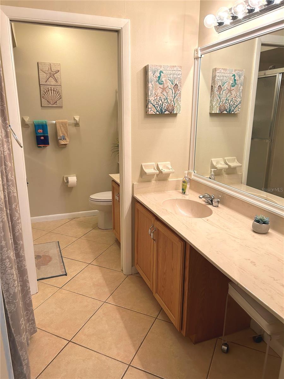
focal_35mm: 26
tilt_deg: -15.4
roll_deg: -1.5
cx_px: 142
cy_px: 190
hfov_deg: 53.1
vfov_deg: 67.3
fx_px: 284
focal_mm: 5.7
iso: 125
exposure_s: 1/120
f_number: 1.5
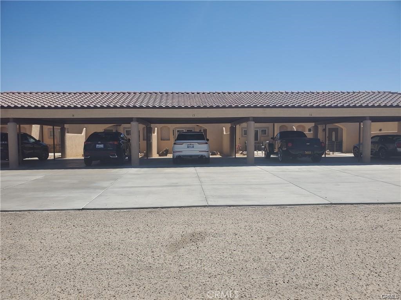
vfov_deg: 53.1
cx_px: 200
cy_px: 150
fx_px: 301
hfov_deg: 67.3
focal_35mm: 26
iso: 50
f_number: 2.4
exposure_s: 1/1989
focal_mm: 4.3
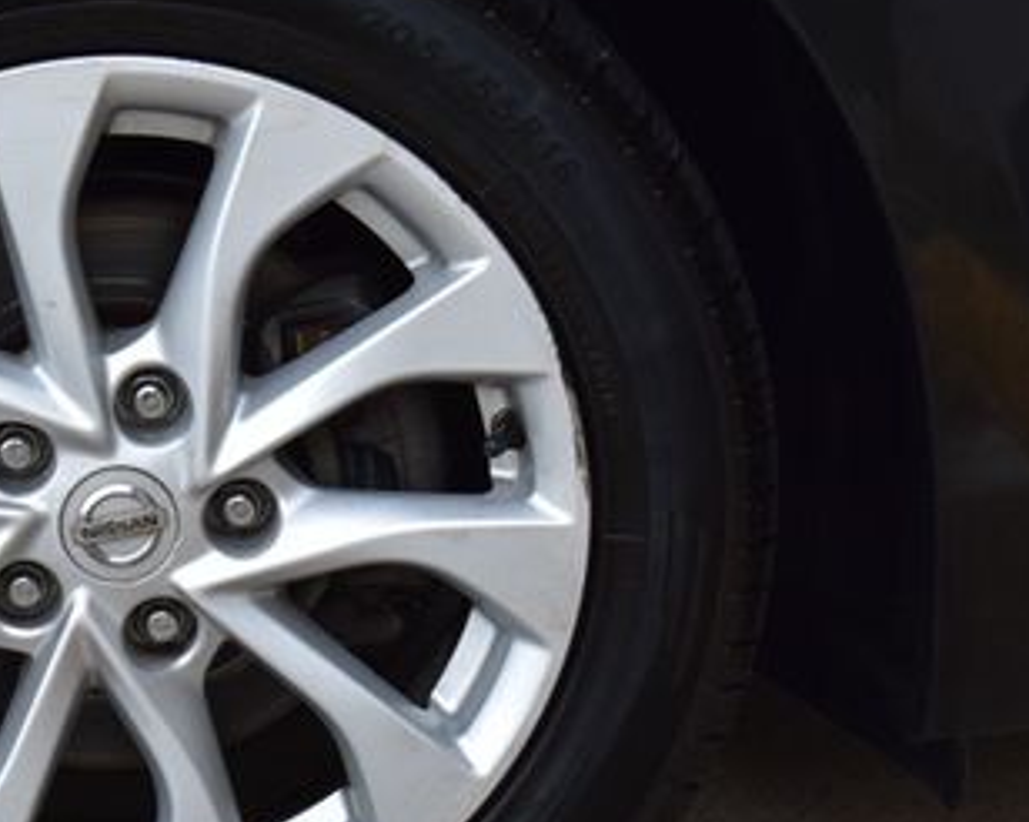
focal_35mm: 161
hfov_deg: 11.9
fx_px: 4899
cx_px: 137
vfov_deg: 9.6
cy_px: 555
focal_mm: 55
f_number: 9
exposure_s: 1/125
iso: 400
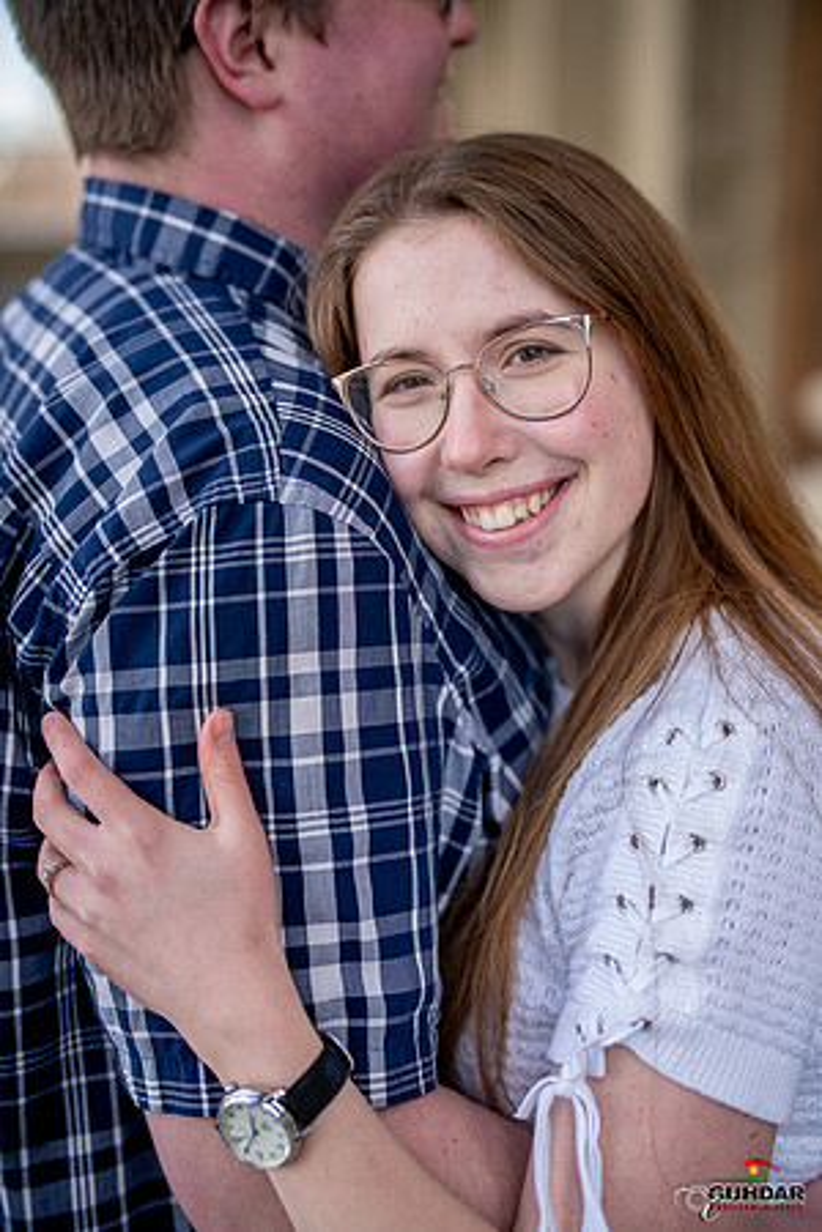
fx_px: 1712
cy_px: 616
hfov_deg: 27.0
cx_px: 411
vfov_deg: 39.6
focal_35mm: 50
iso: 1000
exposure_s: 1/6400
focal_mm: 50
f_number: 1.8
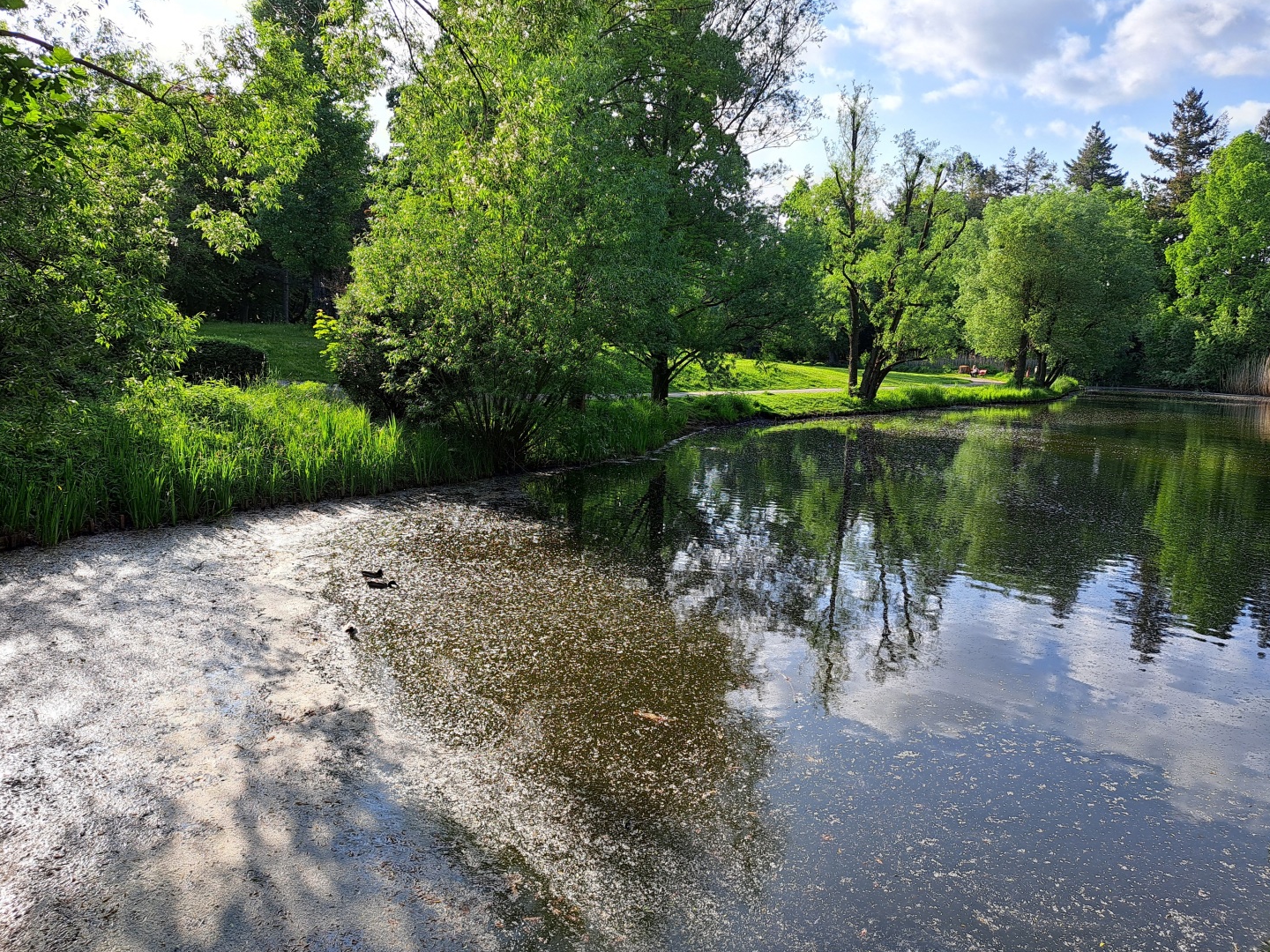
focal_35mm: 25
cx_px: 630
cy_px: 464
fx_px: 917
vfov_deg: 54.9
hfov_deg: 69.4
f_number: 1.8
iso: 50
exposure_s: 1/468
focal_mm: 5.23
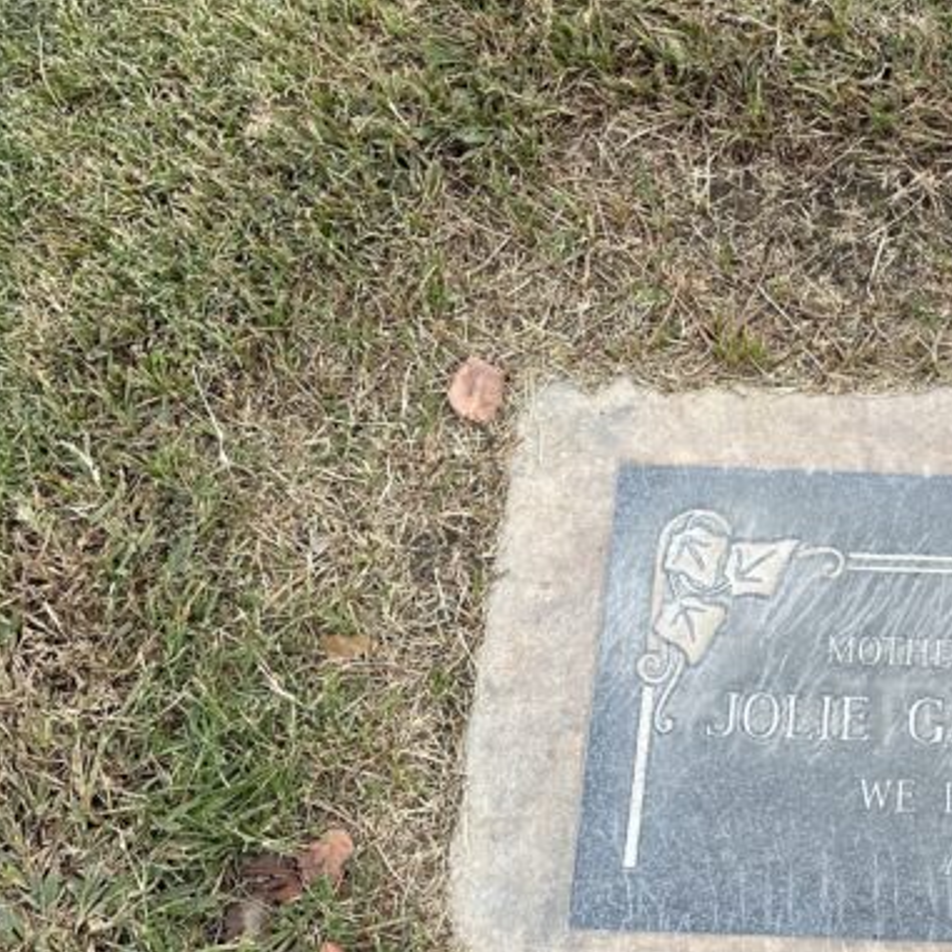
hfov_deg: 28.2
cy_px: 635
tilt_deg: -69.4
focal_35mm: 57
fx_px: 1774
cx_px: 952
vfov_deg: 29.8
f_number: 1.78
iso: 80
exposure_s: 1/1613
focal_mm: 6.86
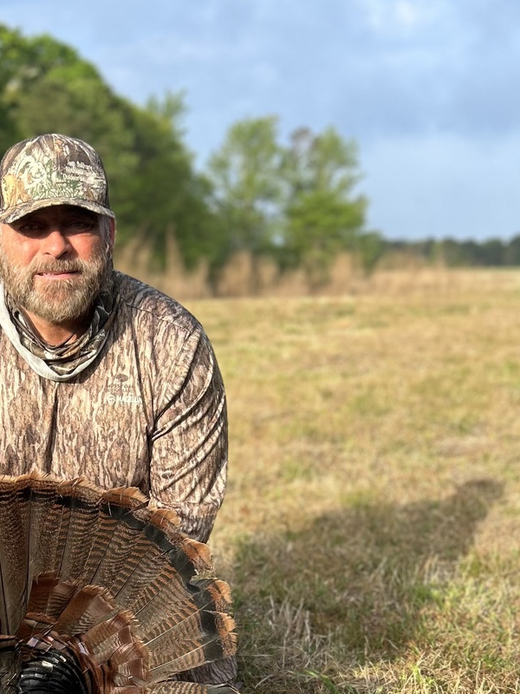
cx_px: 59
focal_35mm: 52
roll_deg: -0.3
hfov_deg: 27.1
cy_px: 596
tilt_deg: -17.9
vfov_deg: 35.1
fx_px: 1042
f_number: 1.5
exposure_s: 1/1326
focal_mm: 5.7
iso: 50
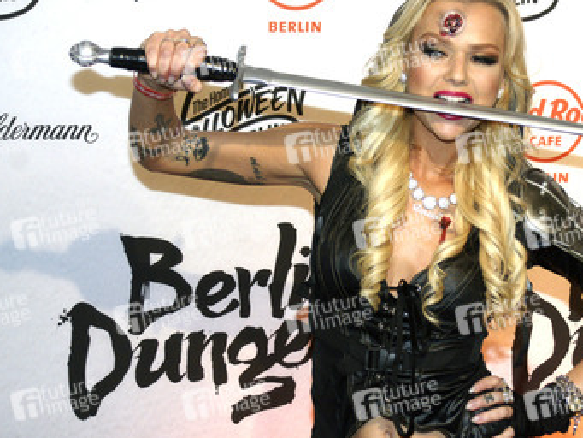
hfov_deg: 18.8
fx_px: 1763
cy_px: 186
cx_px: 350
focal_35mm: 105
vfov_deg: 14.1
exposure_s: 1/400
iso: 1000
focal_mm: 55
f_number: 5.6
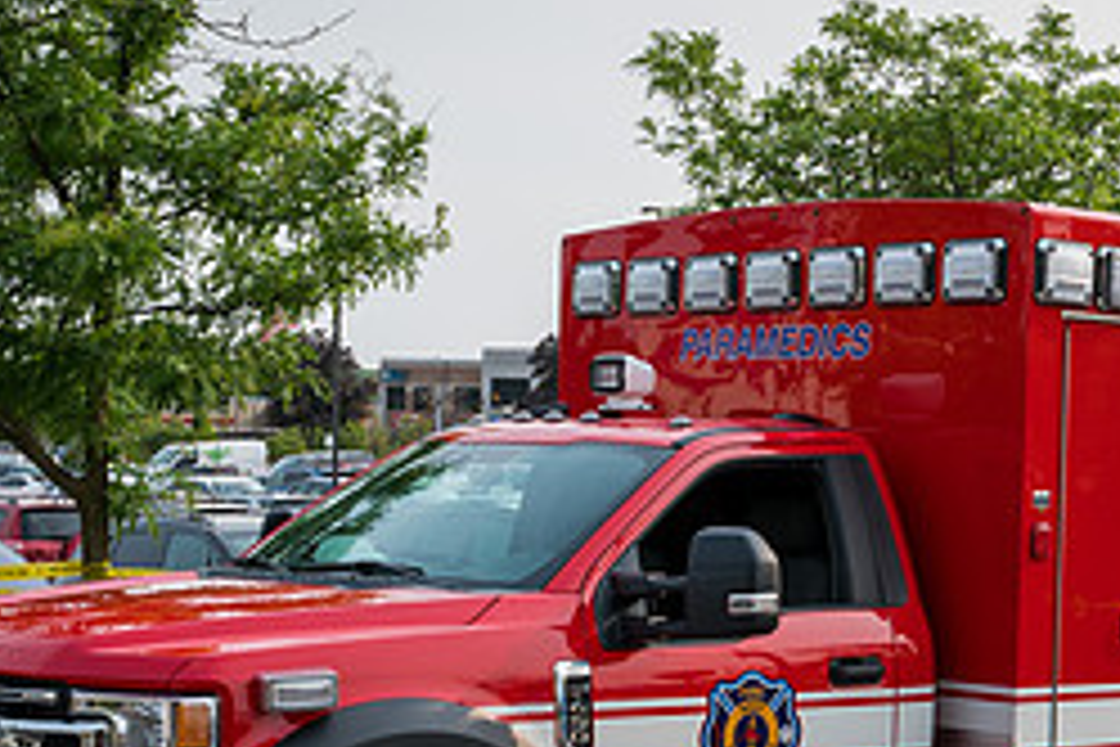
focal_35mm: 84
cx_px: 832
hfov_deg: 24.0
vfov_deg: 16.1
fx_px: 2613
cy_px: 637
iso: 100
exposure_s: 1/125
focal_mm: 24
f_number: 8
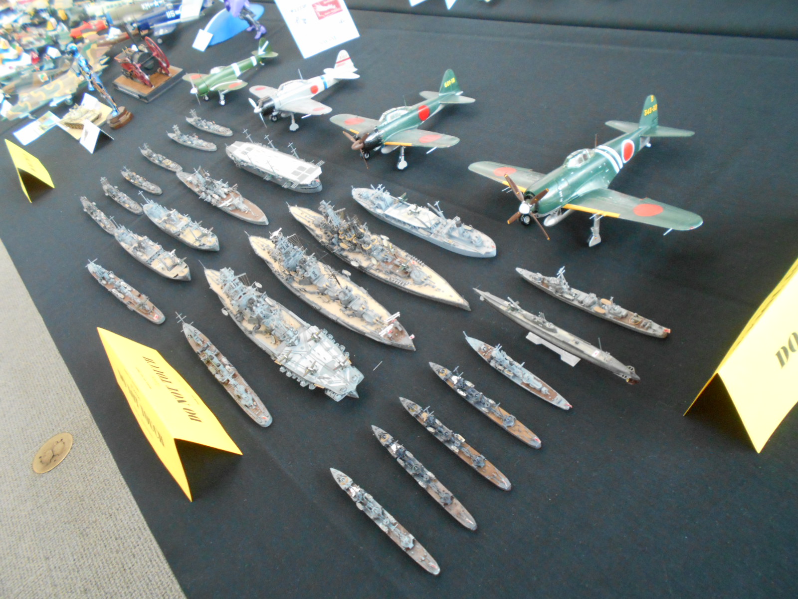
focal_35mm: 26
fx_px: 599
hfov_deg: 67.3
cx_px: 399
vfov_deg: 53.1
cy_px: 300
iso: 400
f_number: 3.2
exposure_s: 1/20
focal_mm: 4.6
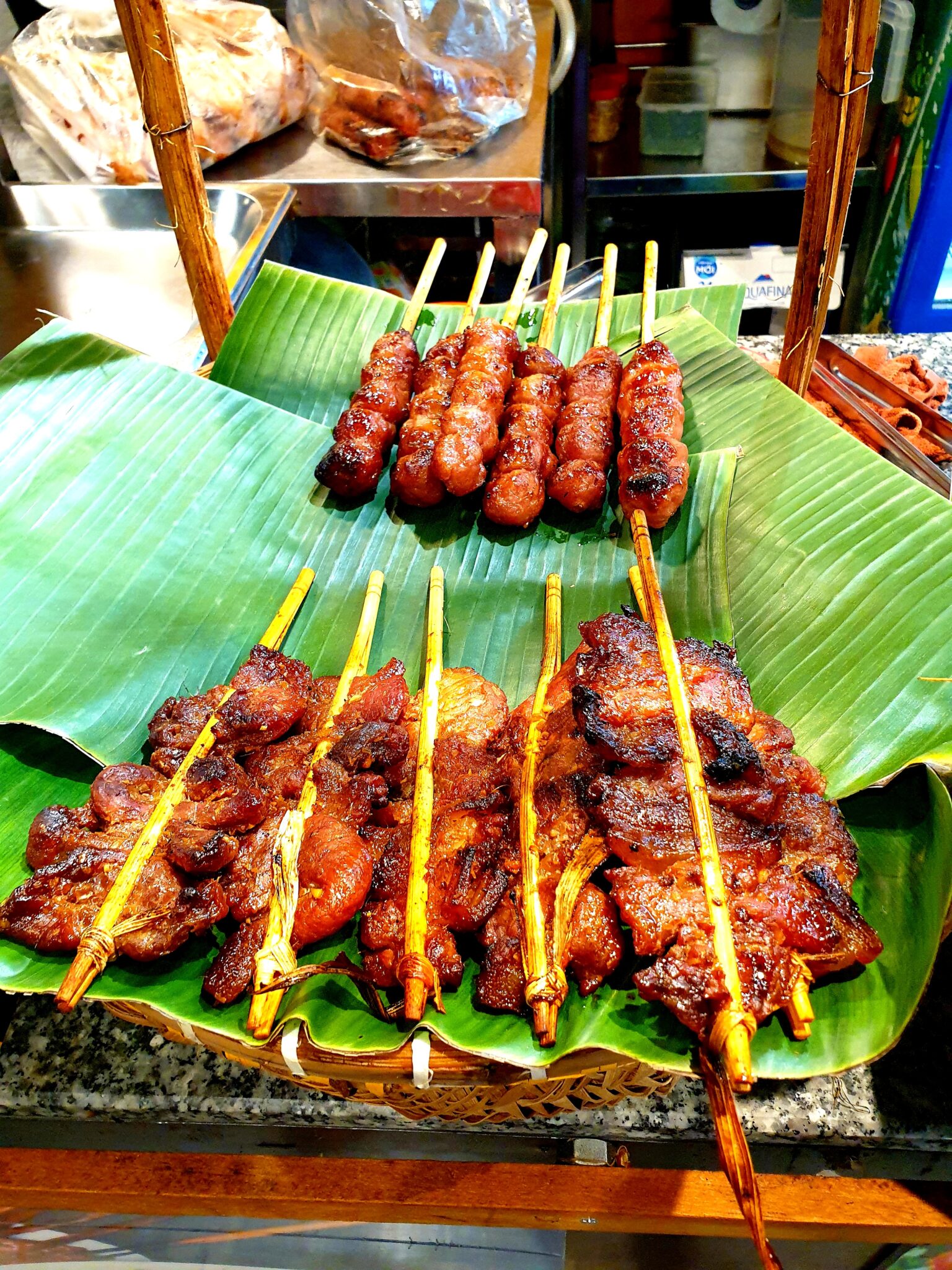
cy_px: 635
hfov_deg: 53.1
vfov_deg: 67.3
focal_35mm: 26
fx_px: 953
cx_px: 476
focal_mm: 4.3
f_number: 2.4
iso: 250
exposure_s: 1/50
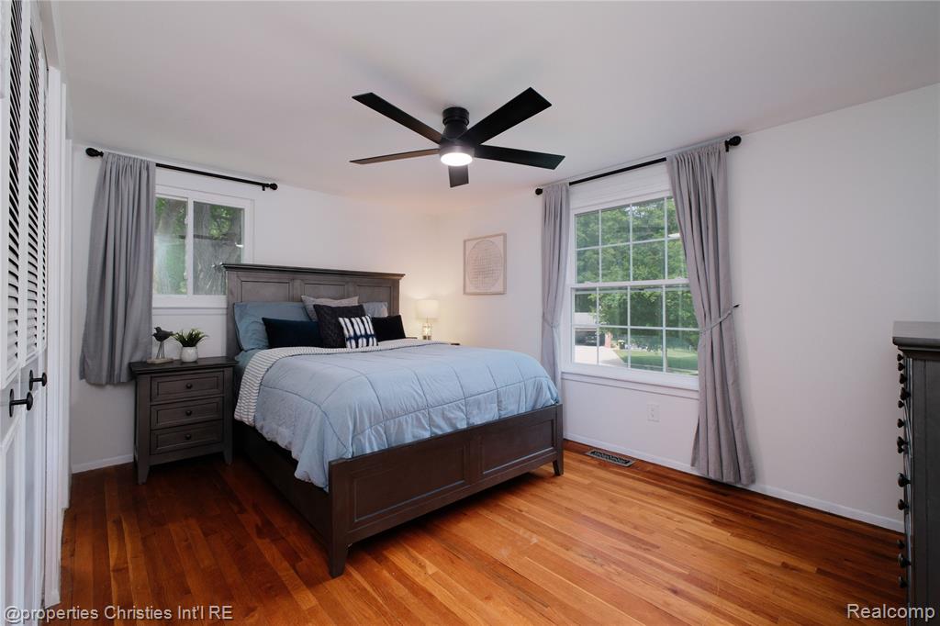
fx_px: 418
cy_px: 313
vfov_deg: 73.7
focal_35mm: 16
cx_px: 470
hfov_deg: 96.8
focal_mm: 10.4
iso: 640
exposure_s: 1/125
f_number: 7.1
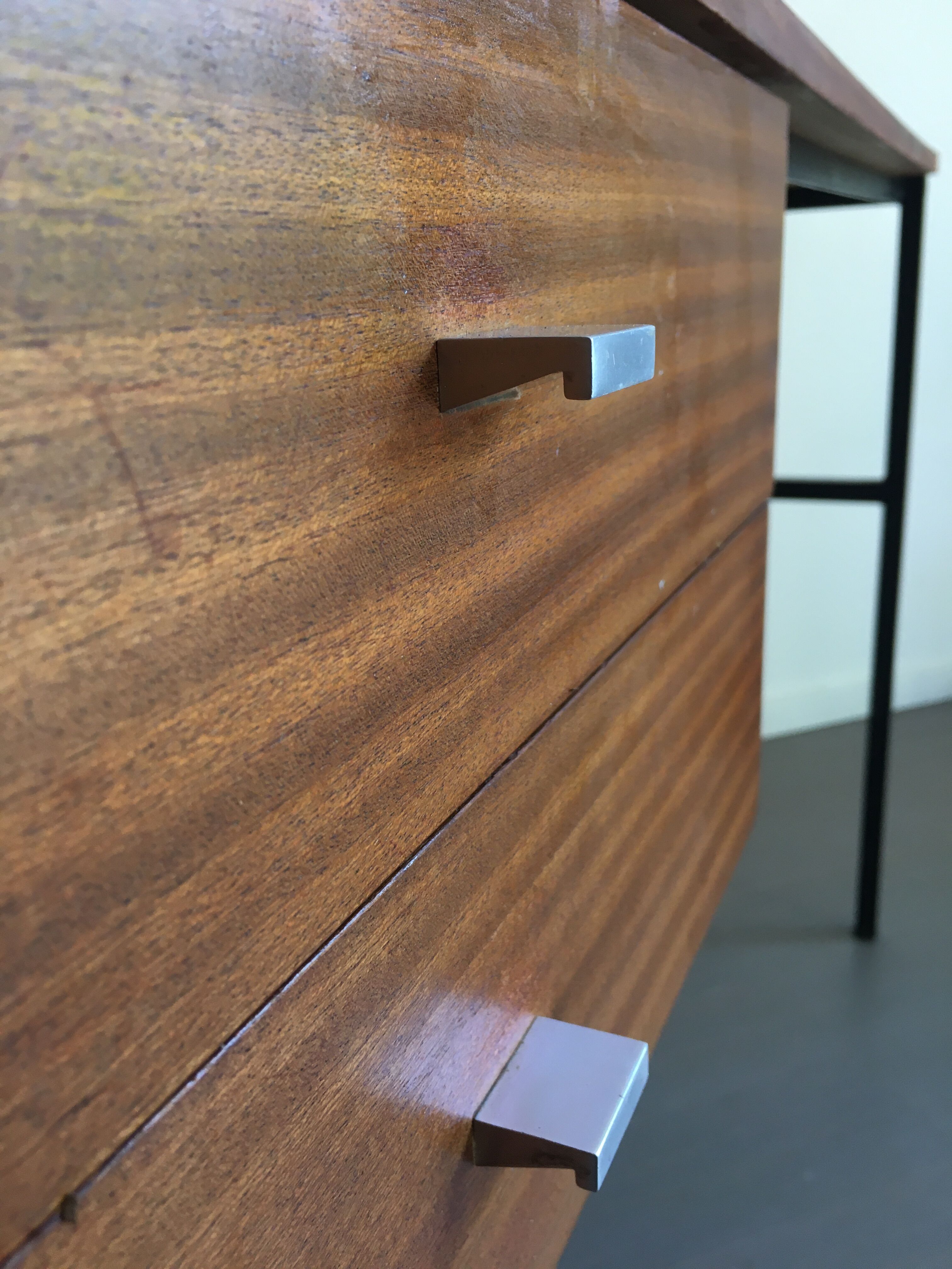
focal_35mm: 29
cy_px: 634
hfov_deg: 48.2
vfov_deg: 61.7
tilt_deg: -19.6
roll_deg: +2.9
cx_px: 476
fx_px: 1063
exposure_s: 1/33
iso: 40
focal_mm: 4.15
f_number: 2.2
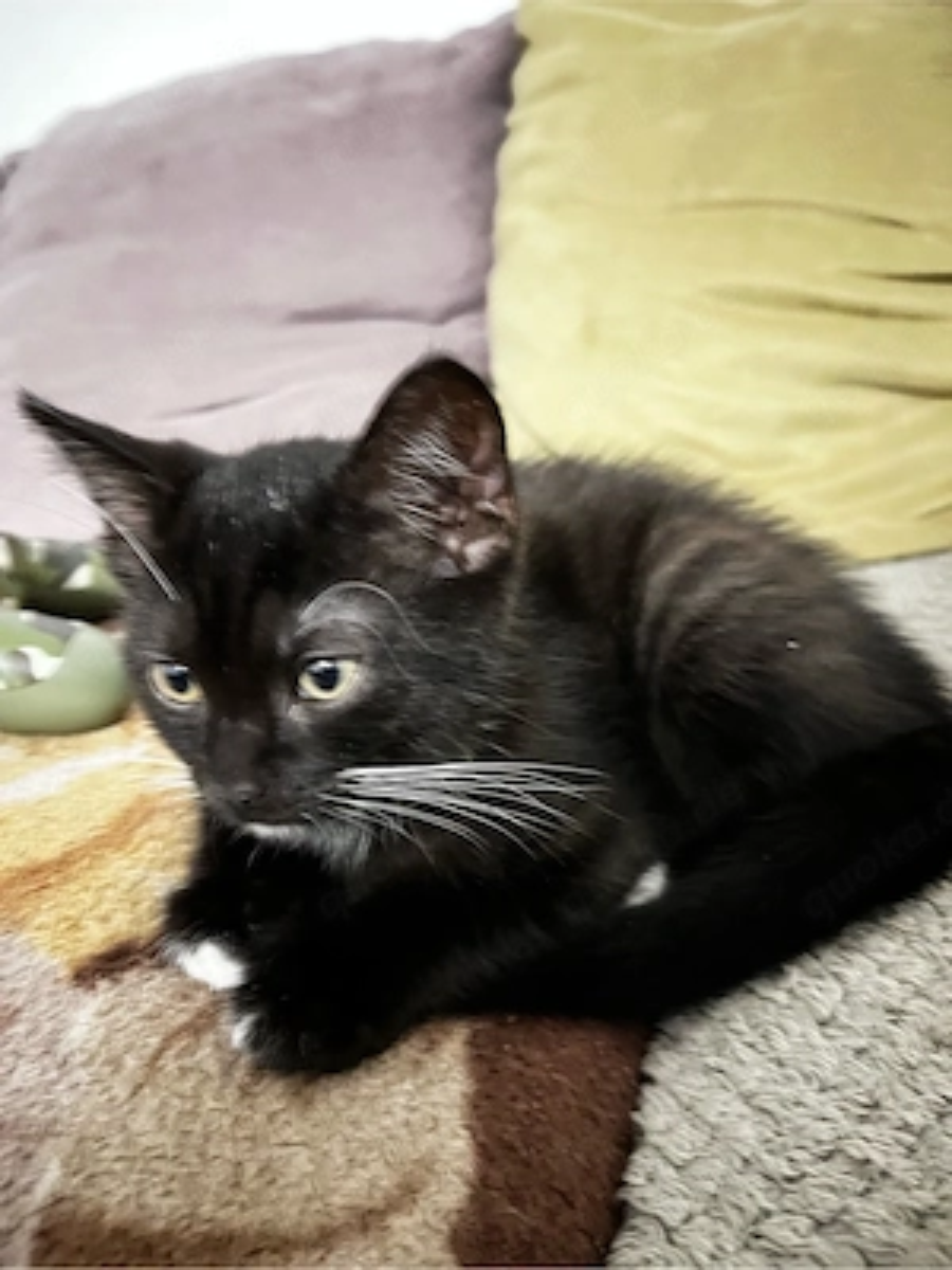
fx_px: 953
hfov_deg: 53.1
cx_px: 476
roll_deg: +6.4
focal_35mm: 26
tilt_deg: -19.5
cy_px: 635
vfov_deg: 67.3
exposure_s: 1/15
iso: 1600
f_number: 1.6
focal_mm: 5.1
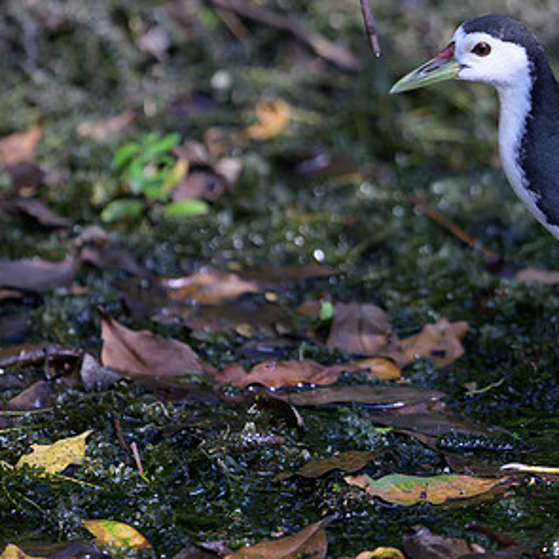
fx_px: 23897
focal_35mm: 1308
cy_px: 168
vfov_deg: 1.3
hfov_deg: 1.3
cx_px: 565
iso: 360
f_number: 2.8
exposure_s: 1/1600
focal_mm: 400
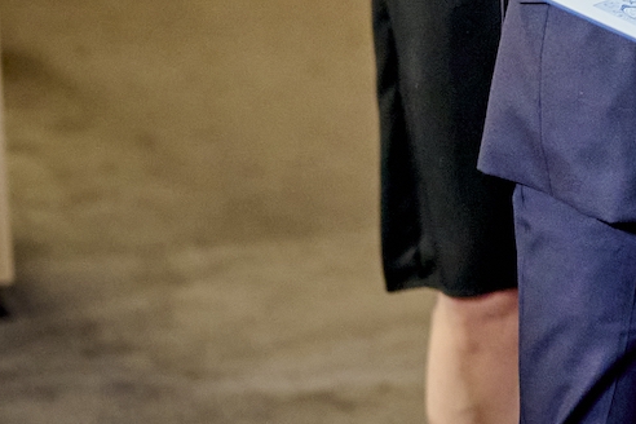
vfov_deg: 2.3
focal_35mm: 610
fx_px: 10776
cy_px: -105
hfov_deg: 3.4
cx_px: 870
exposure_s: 1/200
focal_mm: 150
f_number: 2.8
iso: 1250
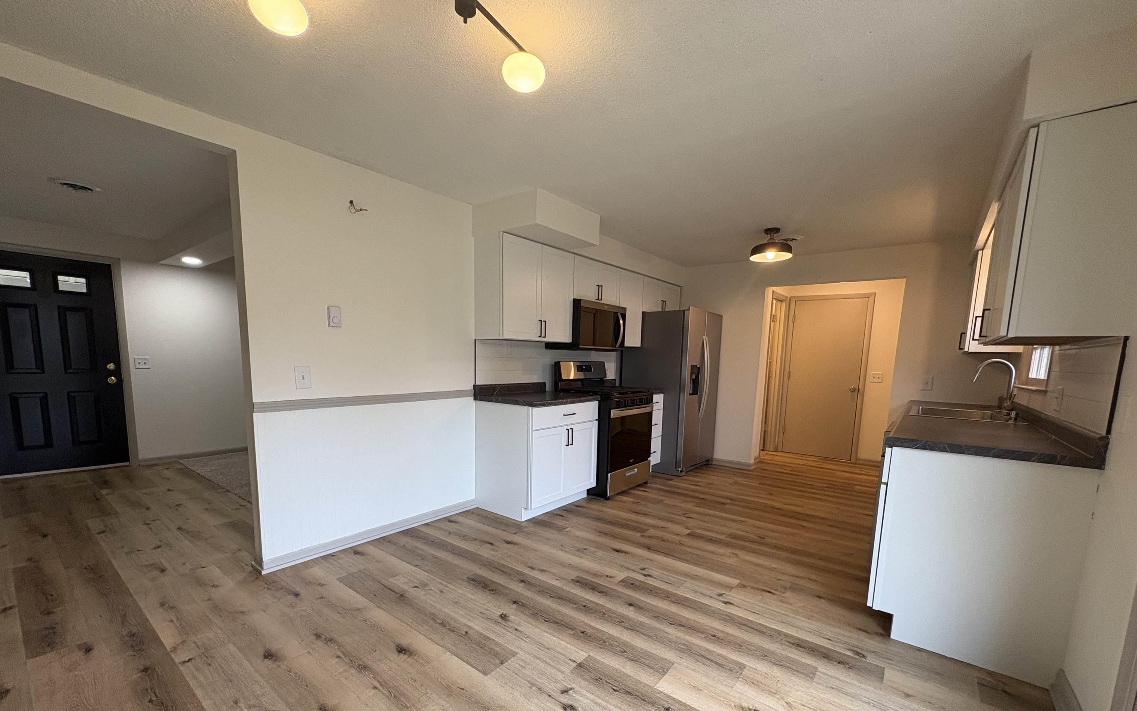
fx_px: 465
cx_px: 564
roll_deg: -0.9
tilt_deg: -7.9
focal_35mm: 15
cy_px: 420
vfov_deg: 74.1
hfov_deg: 101.5
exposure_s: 1/120
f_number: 2.2
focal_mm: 2.22
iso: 200
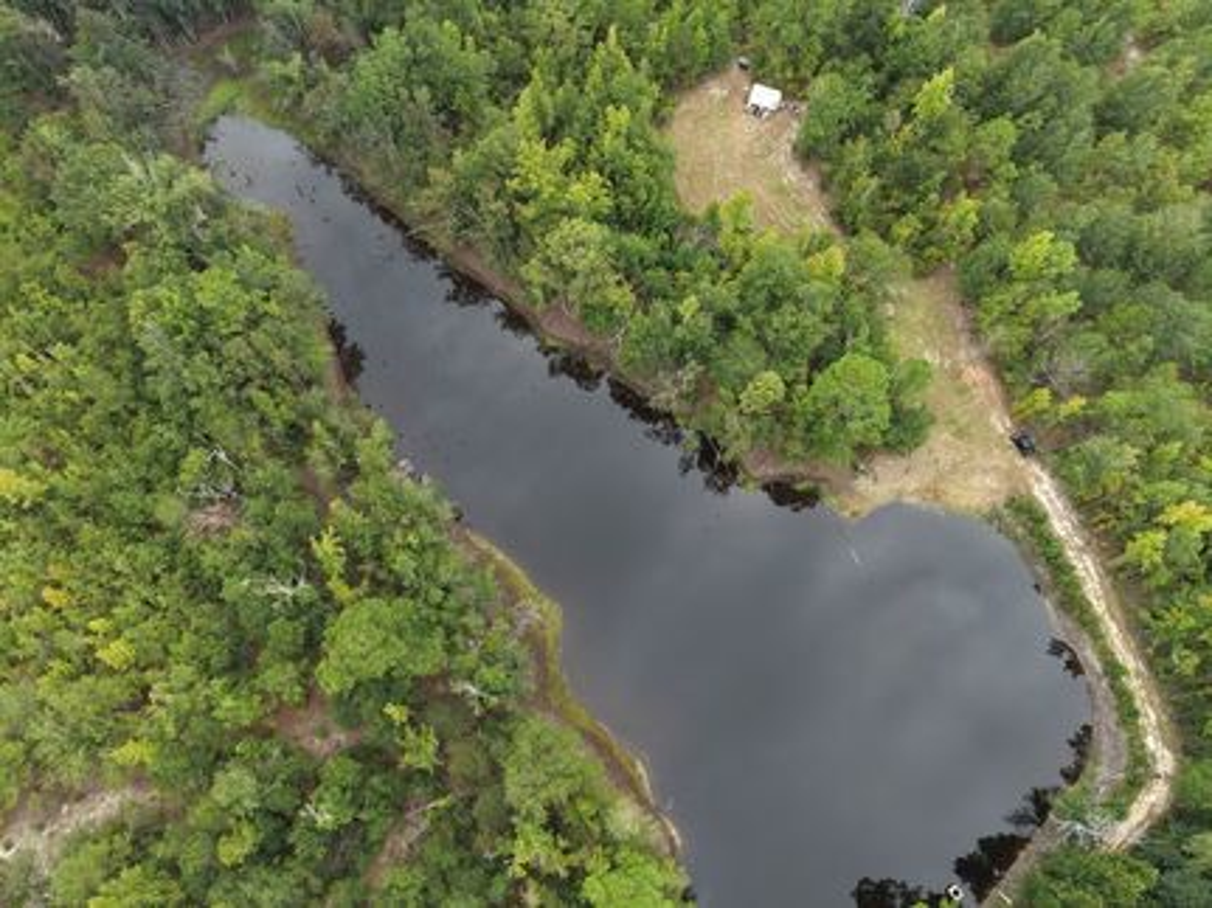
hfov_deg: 71.6
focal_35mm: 24
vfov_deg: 56.8
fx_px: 840
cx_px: 606
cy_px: 454
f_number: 1.8
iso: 100
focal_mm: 8.67
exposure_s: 1/350
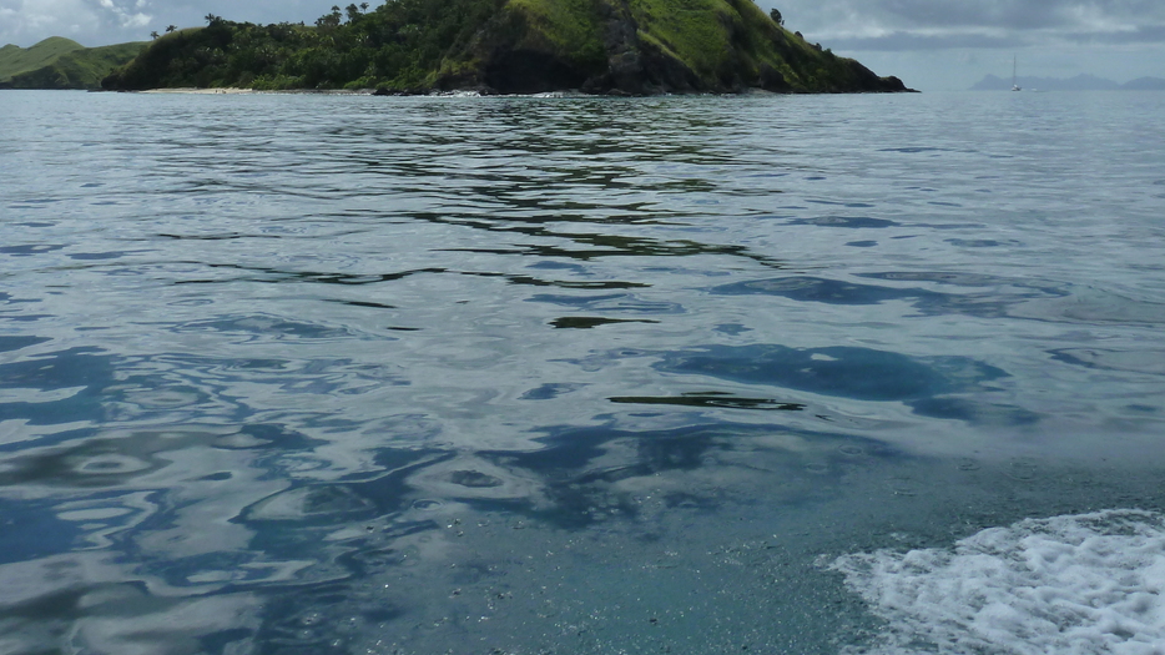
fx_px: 1081
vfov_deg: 32.5
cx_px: 499
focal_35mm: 35
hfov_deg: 56.4
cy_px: 105
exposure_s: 1/800
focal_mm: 4.1
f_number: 5.6
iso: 125
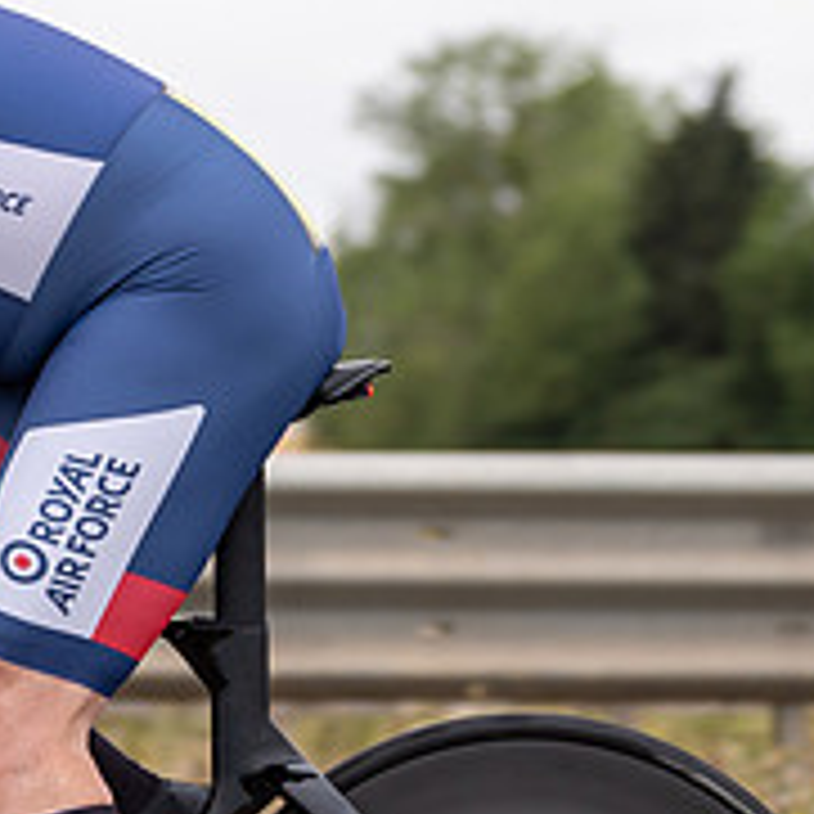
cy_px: 346
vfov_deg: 6.2
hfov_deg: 6.2
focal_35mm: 283
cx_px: 243
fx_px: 7529
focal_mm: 70
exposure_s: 1/800
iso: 100
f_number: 2.8
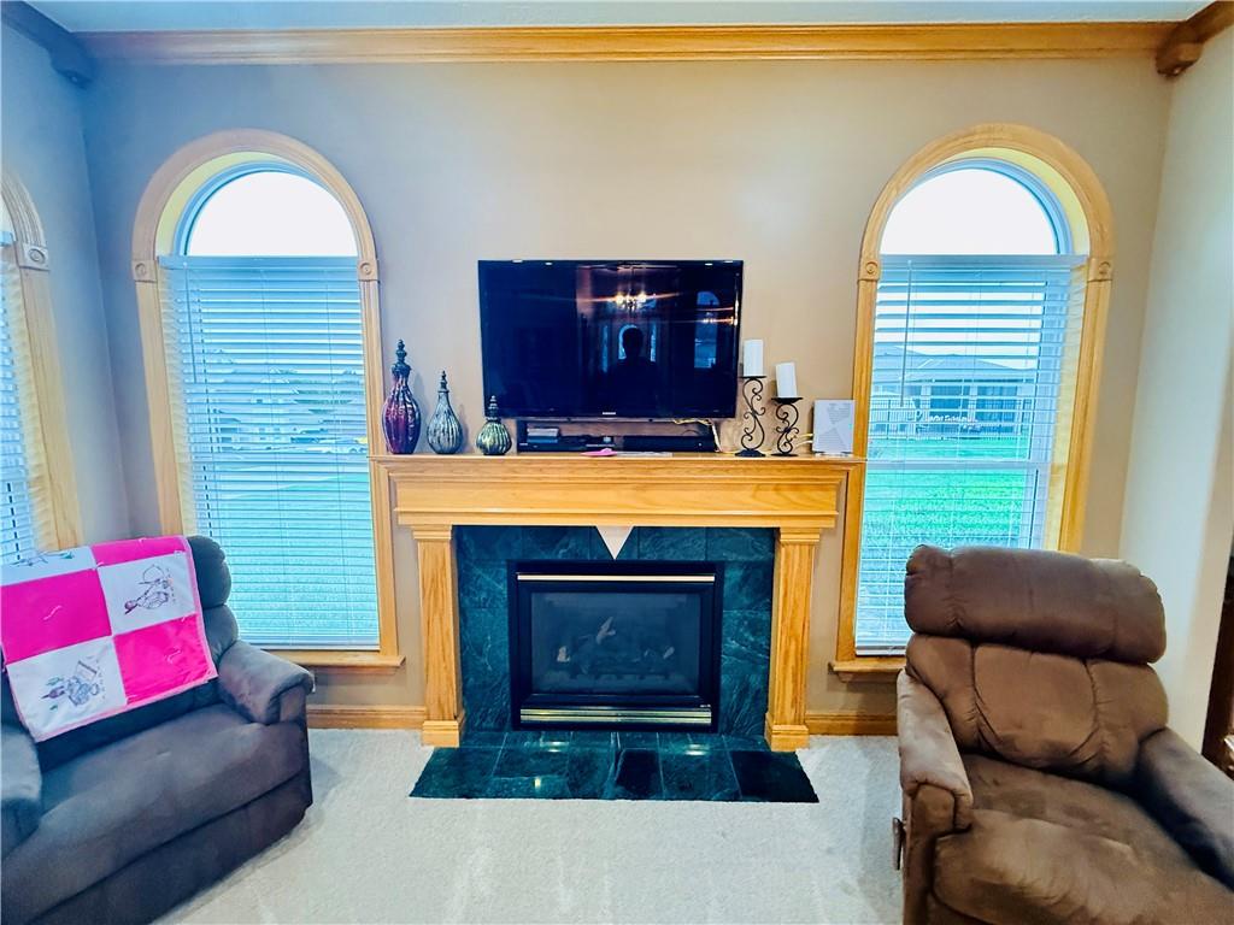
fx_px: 499
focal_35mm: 14
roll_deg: -1.5
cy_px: 462
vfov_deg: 85.7
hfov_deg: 102.1
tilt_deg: -4.3
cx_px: 617
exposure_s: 1/60
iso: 640
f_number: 2.2
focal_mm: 2.22
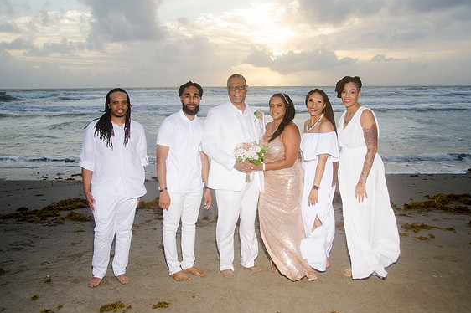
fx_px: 445
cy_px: 156
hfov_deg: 55.8
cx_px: 242
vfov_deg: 38.8
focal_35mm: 34
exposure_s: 1/125
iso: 100
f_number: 5.6
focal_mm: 22
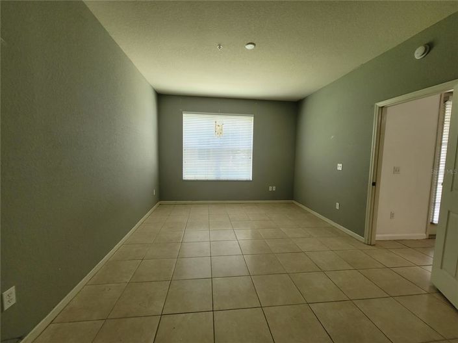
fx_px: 172
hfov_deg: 106.2
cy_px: 172
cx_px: 229
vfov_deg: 89.9
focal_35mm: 13
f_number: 2.2
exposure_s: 1/60
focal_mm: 2.2
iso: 160
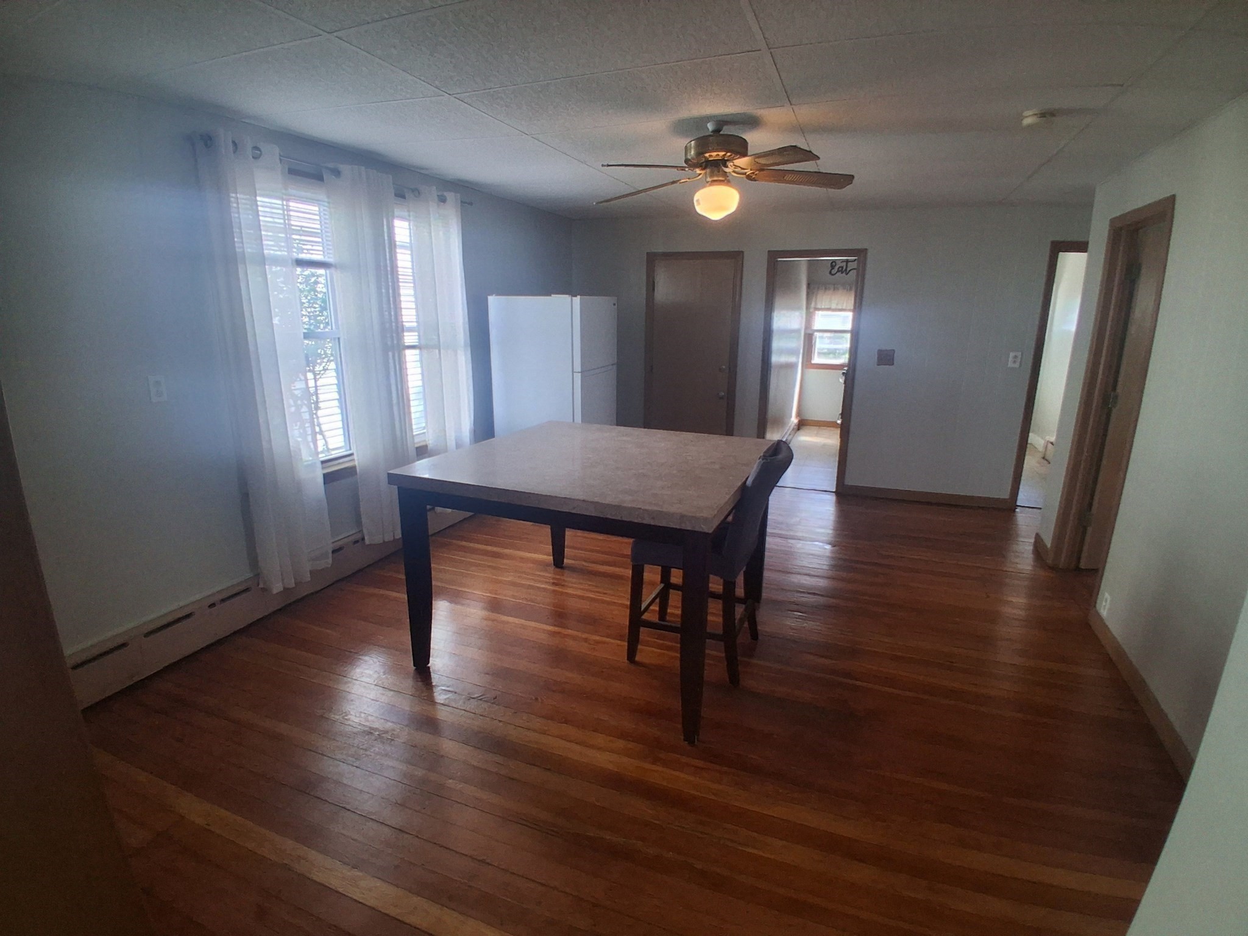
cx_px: 624
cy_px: 468
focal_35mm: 17
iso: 160
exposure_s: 1/120
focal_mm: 1.4
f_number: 2.2
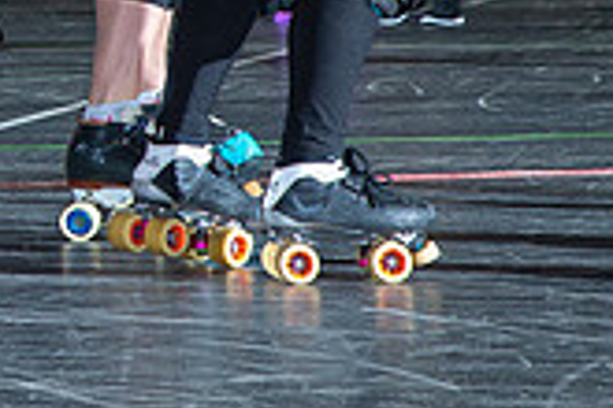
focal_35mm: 246
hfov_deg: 8.1
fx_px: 4189
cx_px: -394
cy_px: -232
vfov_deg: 5.5
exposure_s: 1/160
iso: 800
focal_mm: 70
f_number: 8
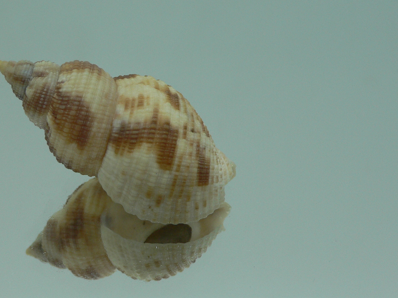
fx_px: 563
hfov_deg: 38.4
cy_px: 158
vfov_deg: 29.7
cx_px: 130
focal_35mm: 49
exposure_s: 1/60
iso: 80
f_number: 2.8
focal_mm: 4.6
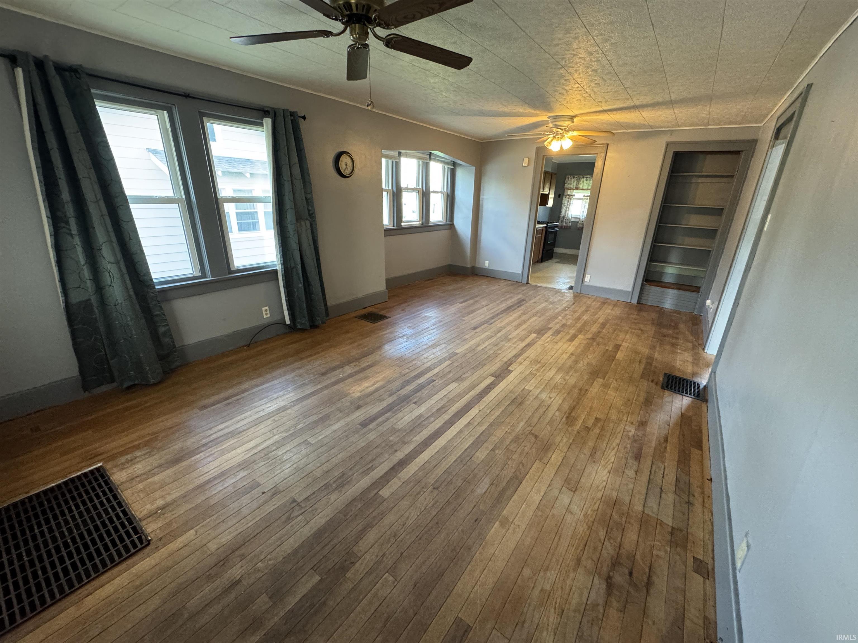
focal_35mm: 14
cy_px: 322
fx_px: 347
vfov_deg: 85.7
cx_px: 429
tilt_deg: -20.7
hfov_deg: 102.1
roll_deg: -1.3
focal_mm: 2.22
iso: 640
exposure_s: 1/60
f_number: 2.2
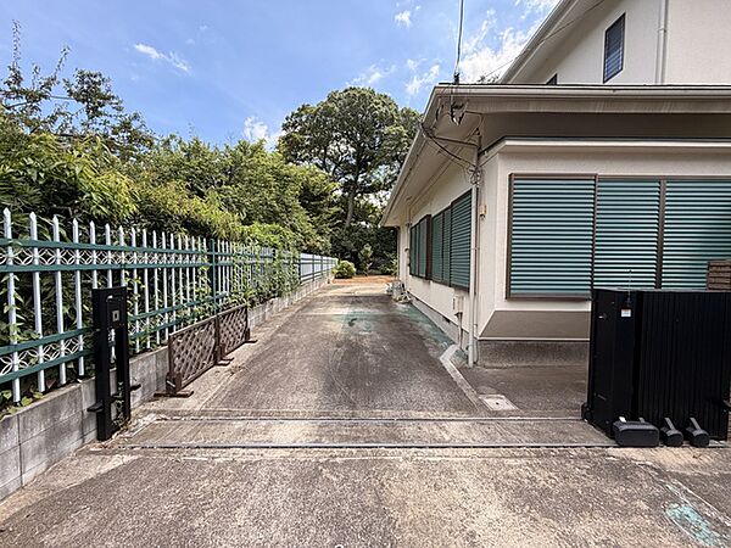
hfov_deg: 102.1
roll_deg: +0.8
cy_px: 274
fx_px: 296
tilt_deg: -2.3
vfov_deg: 85.7
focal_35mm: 14
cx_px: 366
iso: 40
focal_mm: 2.22
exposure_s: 1/585
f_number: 2.2
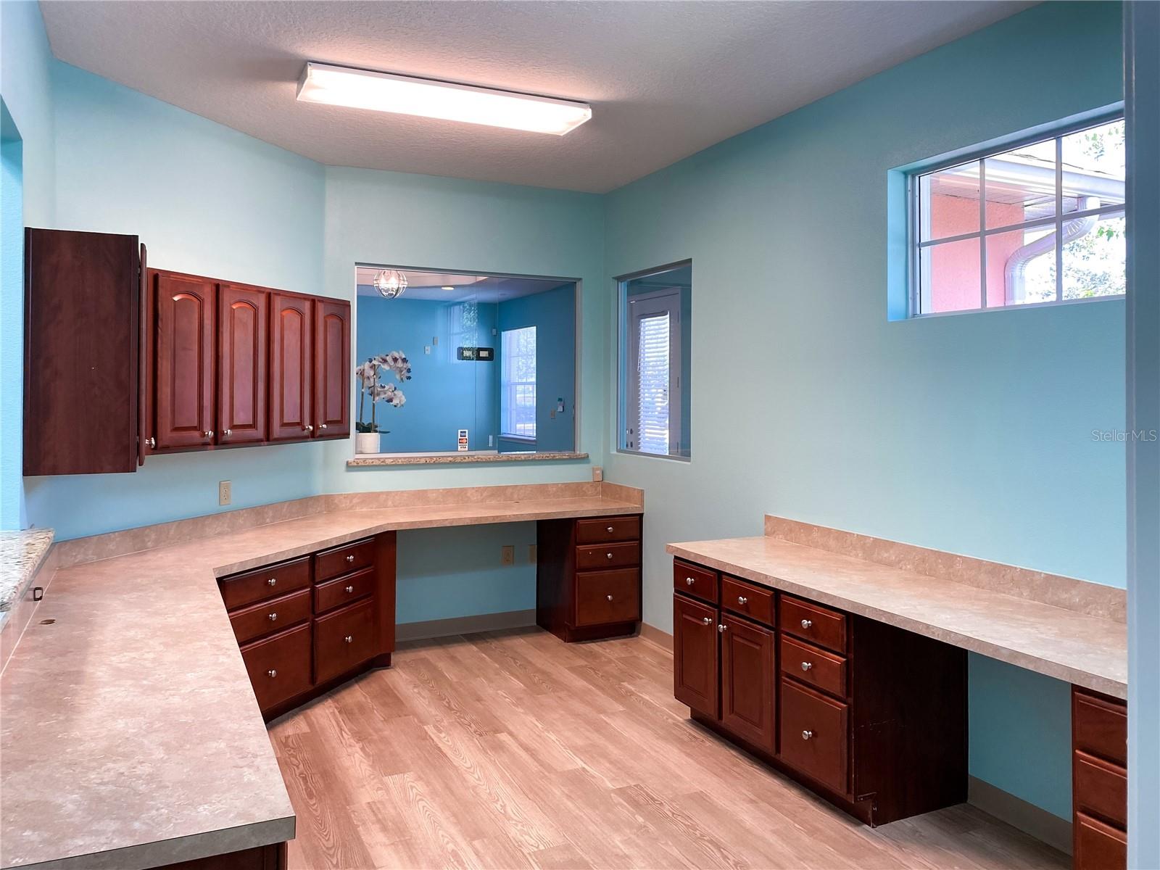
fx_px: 871
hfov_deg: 67.3
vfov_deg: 53.1
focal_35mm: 26
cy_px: 435
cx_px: 580
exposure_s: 1/120
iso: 100
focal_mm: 4.25
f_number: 1.8
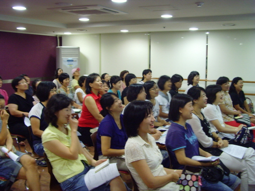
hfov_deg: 42.1
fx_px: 331
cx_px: 128
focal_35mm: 45
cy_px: 96
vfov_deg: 32.2
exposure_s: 1/10
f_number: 3.7
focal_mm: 7.7
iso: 200
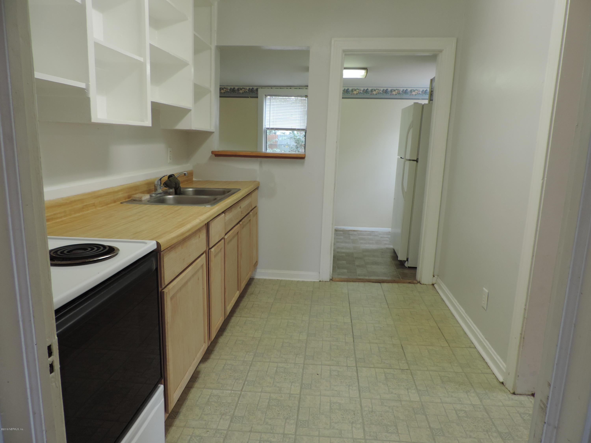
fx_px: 410
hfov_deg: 71.6
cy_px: 222
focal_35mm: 24
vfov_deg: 56.8
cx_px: 296
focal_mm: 4.3
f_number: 3
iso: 125
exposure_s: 1/30
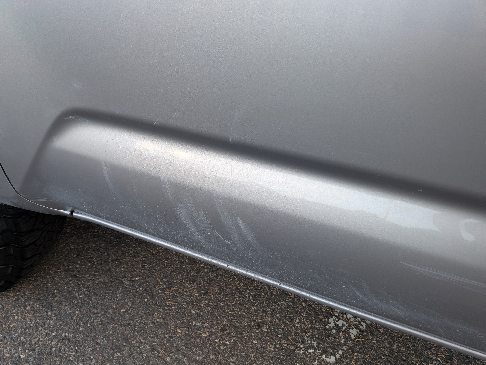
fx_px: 337
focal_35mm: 24
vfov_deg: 56.8
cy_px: 182
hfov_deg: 71.6
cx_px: 243
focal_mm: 4.53
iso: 44
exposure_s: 1/120
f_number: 1.7
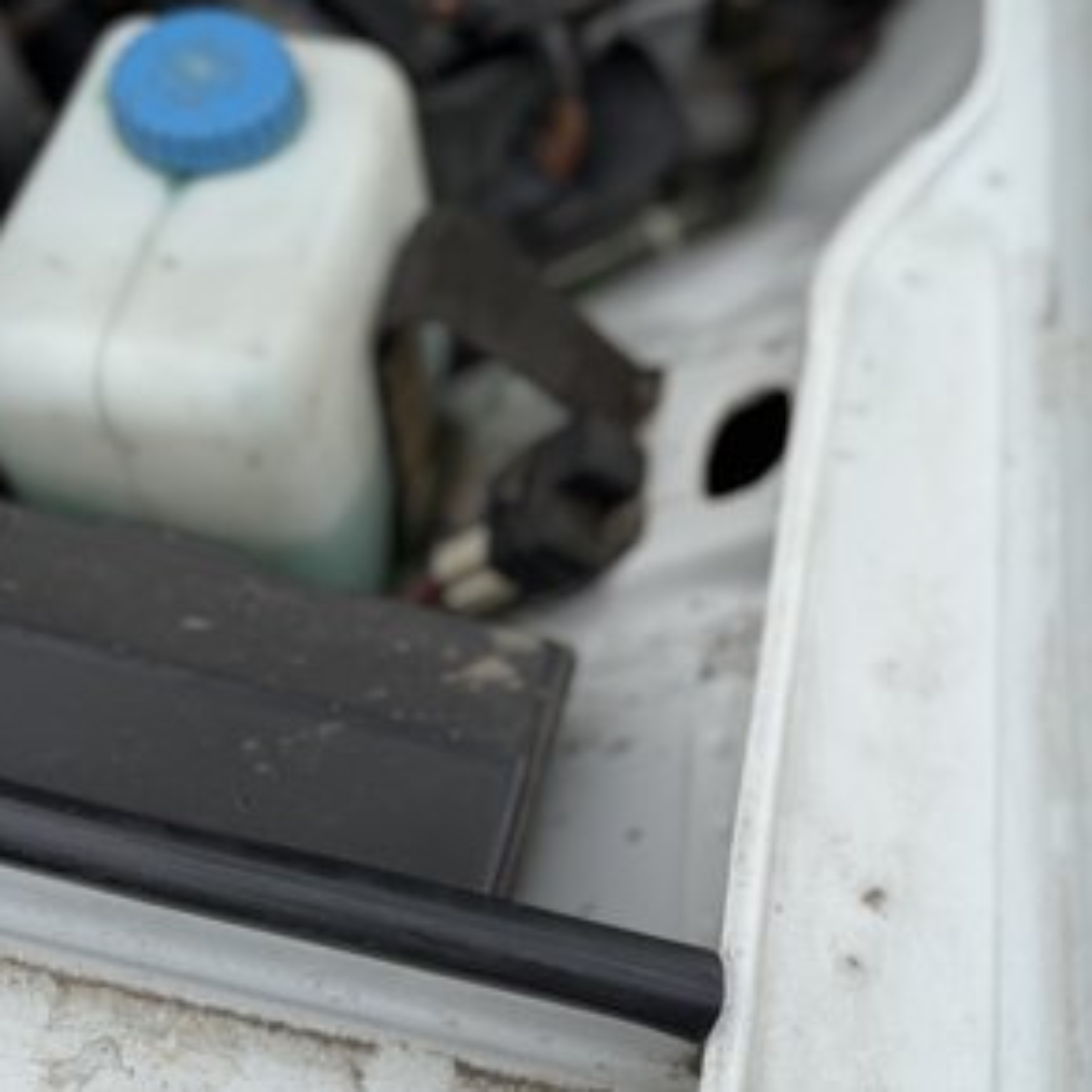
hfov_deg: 55.3
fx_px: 1035
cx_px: 648
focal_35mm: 29
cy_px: 537
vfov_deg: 55.6
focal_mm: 6.76
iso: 80
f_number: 1.78
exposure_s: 1/2299
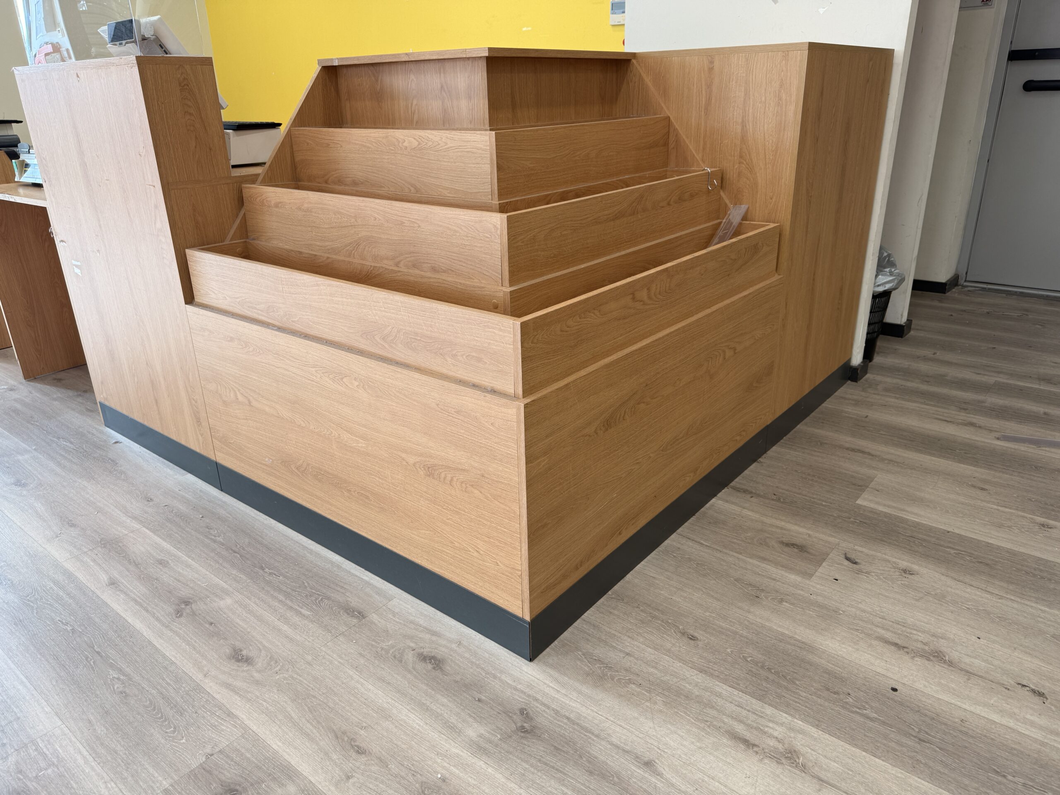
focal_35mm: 24
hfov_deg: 71.6
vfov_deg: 56.8
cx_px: 530
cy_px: 398
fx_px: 735
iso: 50
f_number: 1.78
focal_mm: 6.76
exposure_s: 1/100
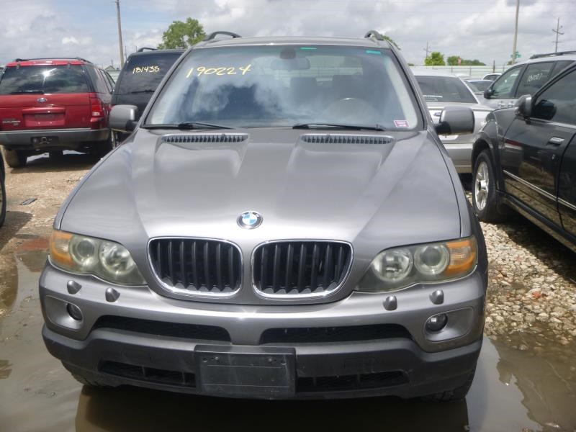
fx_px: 599
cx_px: 288
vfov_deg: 39.7
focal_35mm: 36
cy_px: 216
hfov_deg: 51.4
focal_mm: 6.4
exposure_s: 1/500
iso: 100
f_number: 4.4
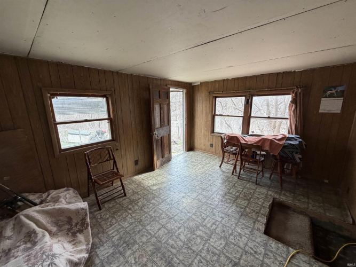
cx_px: 178
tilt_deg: -9.4
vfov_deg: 85.7
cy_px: 134
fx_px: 144
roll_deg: +0.5
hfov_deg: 102.1
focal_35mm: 14
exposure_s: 1/121
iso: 200
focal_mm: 2.22
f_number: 2.2
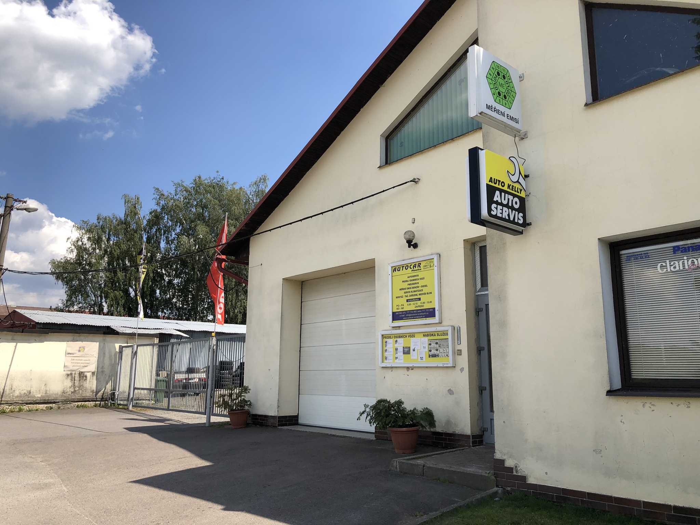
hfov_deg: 63.4
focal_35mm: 28
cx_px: 350
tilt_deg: +10.2
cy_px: 262
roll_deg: -0.2
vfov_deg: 49.7
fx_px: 566
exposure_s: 1/1499
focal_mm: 3.99
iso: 20
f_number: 1.8
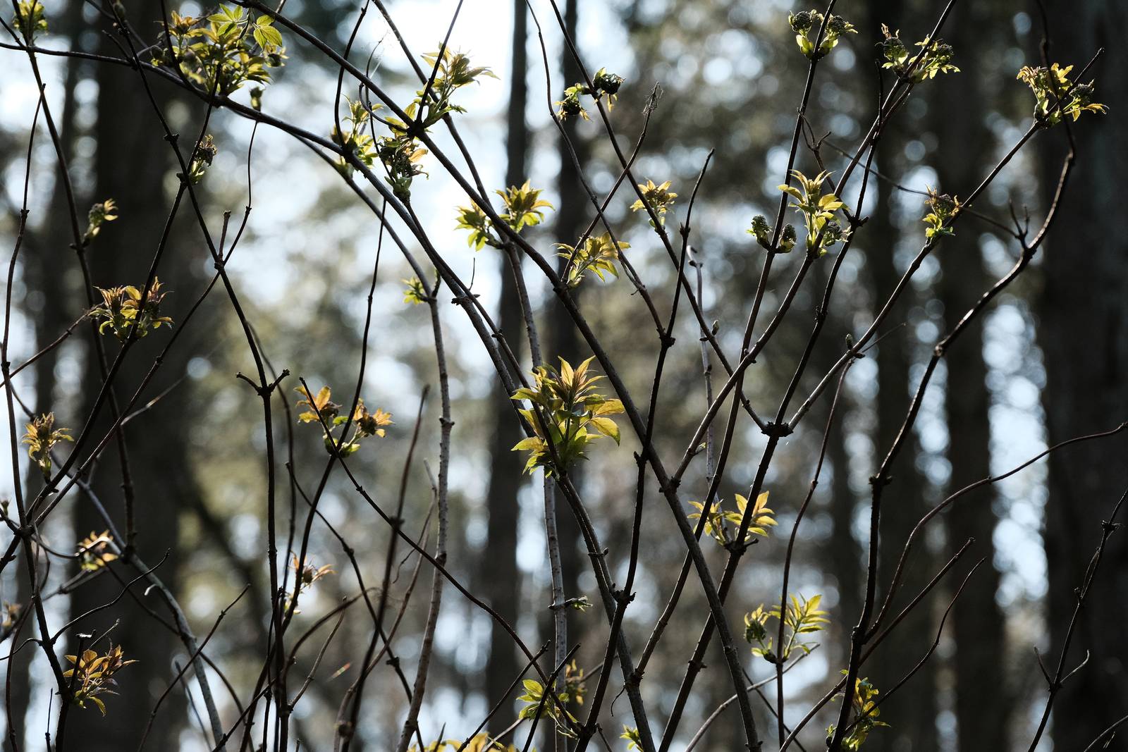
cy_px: 376
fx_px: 4763
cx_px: 564
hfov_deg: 13.5
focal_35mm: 152
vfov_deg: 9.0
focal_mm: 101.6
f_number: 6.4
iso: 1250
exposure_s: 1/300
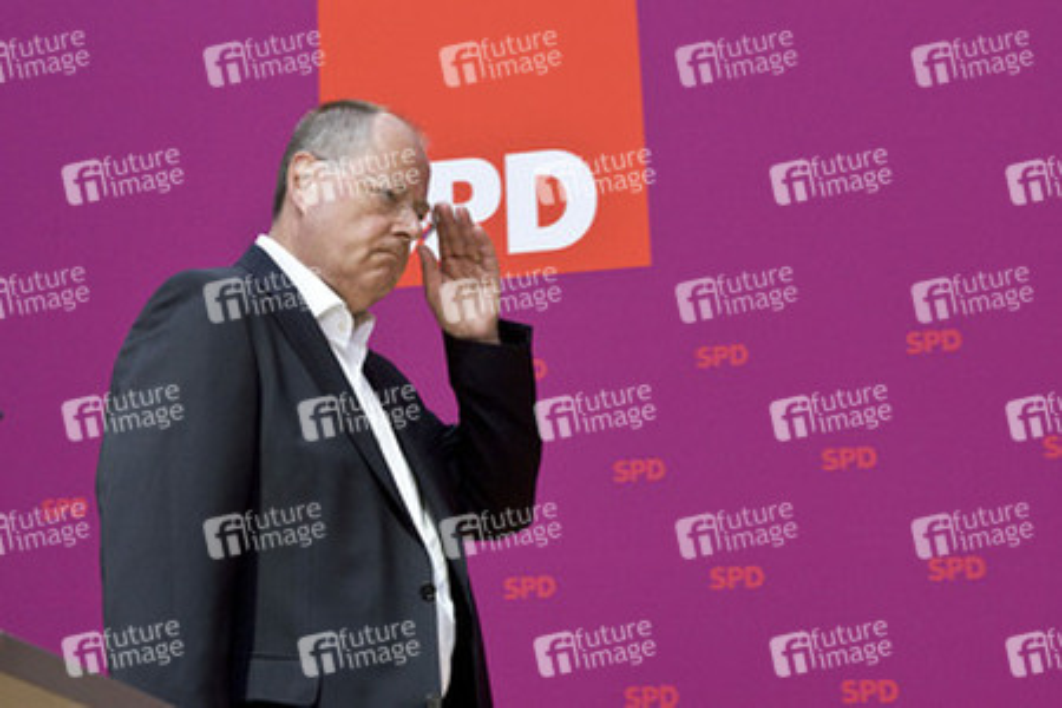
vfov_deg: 26.0
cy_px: 354
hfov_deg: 38.2
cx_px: 531
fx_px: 1534
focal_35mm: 52
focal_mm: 52
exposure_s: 1/200
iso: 1600
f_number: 9
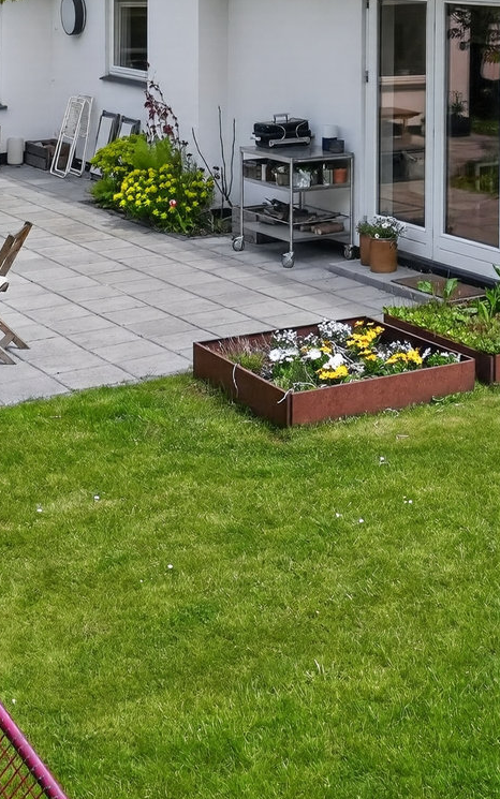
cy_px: 0
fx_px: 1525
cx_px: 501
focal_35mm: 70
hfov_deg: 18.1
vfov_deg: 27.7
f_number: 8
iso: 400
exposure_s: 1/640
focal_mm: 20
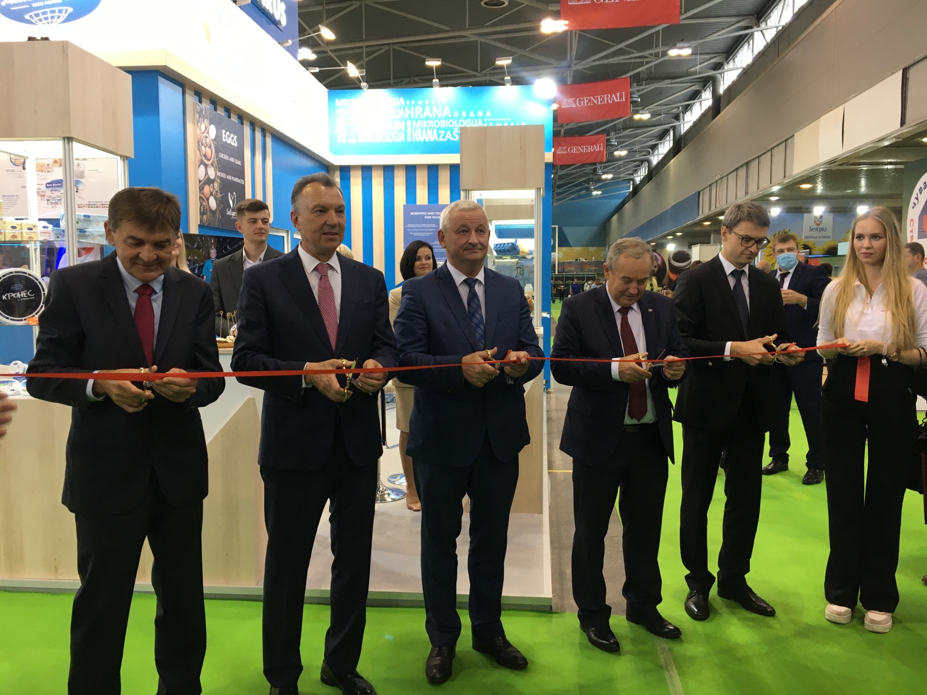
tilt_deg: -5.9
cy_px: 348
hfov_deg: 61.7
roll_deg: -0.3
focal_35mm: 29
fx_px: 777
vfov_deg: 48.2
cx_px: 464
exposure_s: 1/33
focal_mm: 4.15
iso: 40
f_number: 2.2
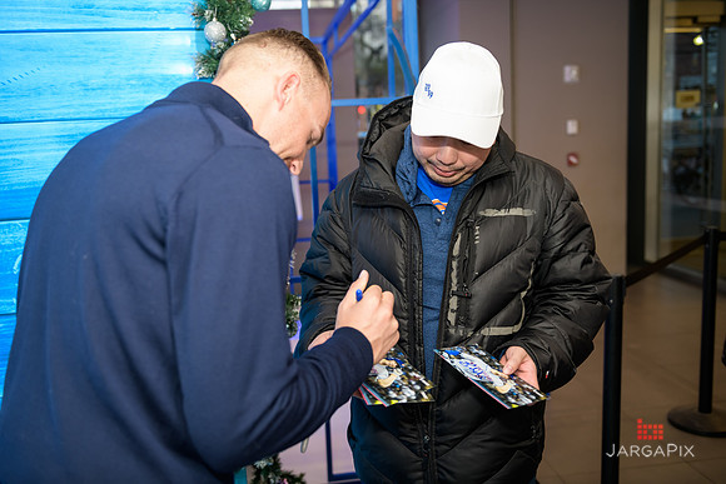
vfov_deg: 37.9
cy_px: 242
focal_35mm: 35
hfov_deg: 54.4
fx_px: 706
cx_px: 363
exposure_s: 1/125
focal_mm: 35
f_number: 3.2
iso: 400
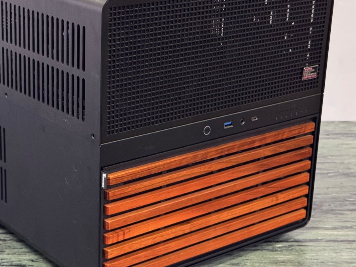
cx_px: 106
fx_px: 823
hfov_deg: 24.2
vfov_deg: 18.4
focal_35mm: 80
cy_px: 132
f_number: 1.78
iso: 400
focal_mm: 6.76
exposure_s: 1/33
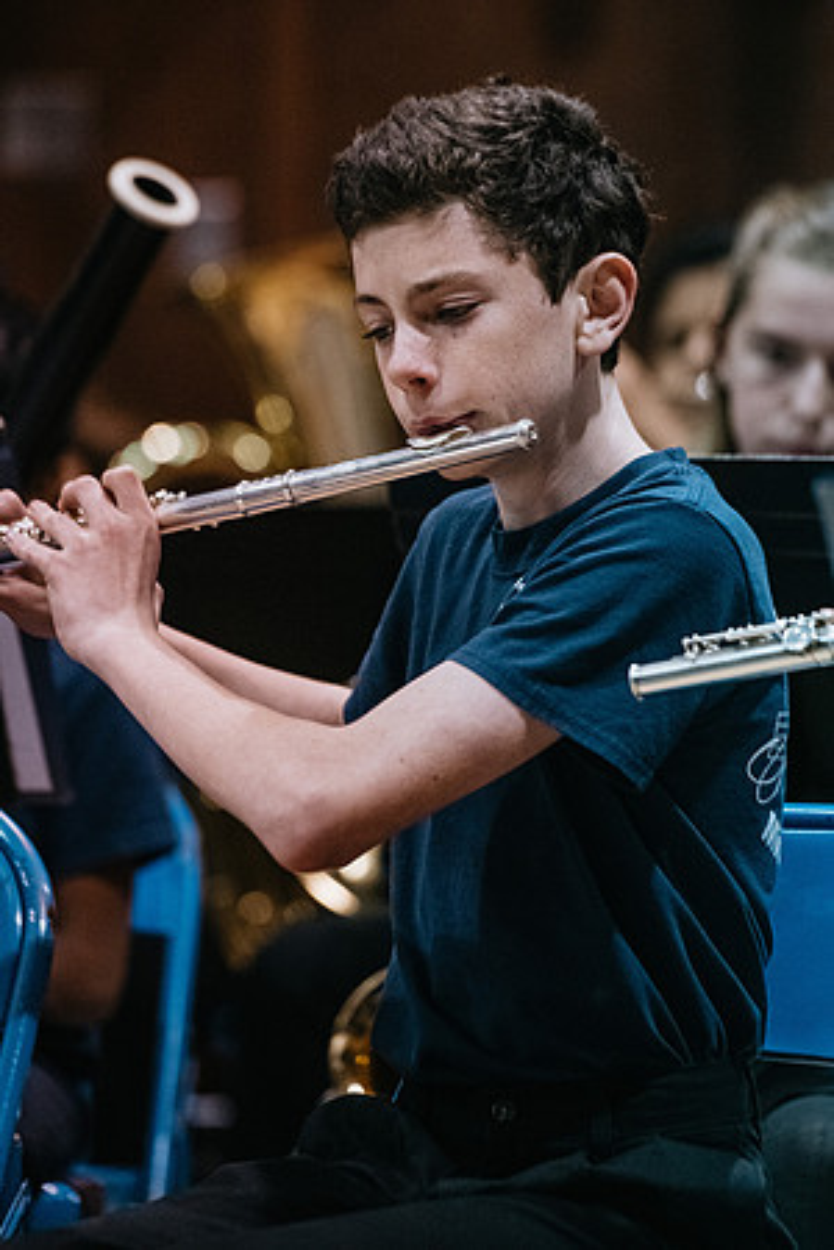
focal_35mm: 240
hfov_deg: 5.7
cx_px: 417
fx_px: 8339
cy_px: 625
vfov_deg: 8.6
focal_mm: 200
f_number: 3.5
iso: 4000
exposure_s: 1/250
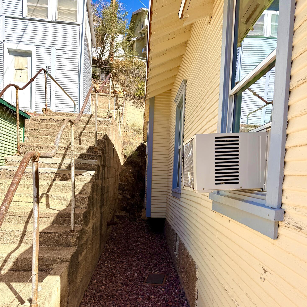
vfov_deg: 54.6
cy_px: 203
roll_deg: -3.0
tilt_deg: -4.6
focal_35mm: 29
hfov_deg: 55.6
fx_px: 291
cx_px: 157
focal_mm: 6.76
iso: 80
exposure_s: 1/3584
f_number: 1.78
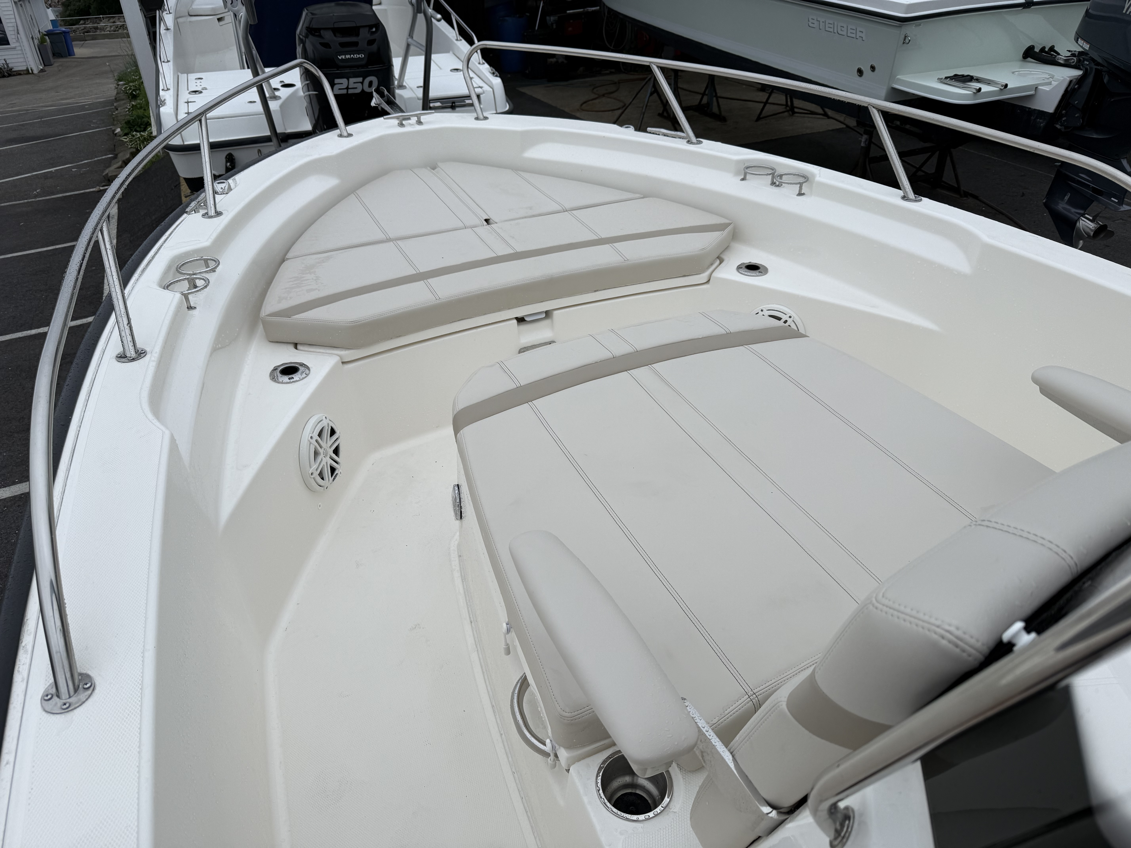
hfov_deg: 71.6
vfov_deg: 56.8
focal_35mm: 24
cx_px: 566
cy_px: 424
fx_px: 784
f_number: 1.78
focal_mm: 6.76
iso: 80
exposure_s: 1/2907
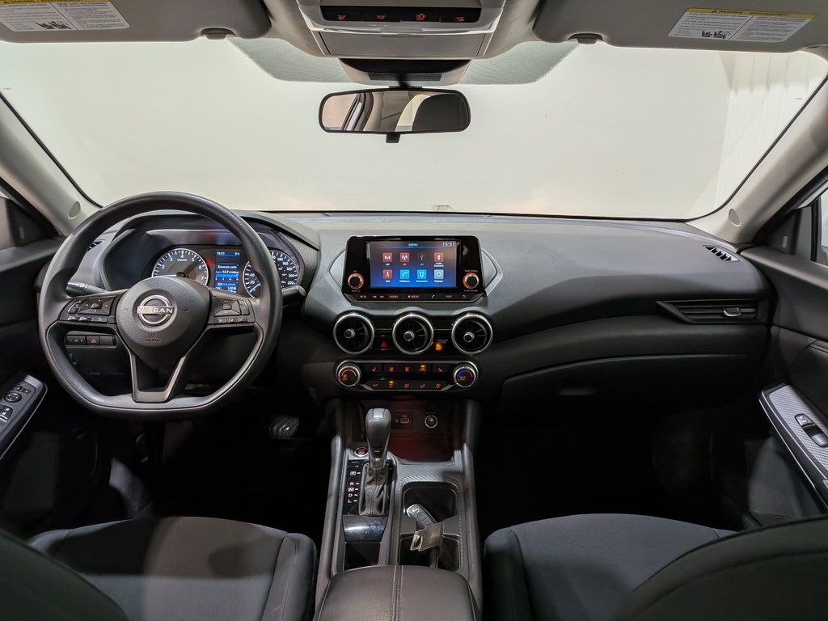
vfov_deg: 56.8
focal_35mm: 24
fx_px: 574
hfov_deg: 71.6
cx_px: 414
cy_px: 310
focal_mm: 4.53
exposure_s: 1/120
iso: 29
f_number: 1.7
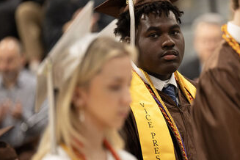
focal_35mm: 376
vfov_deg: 3.7
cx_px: 182
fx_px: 2506
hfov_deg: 5.5
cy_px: 87
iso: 1600
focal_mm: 200
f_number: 2.8
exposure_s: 1/100
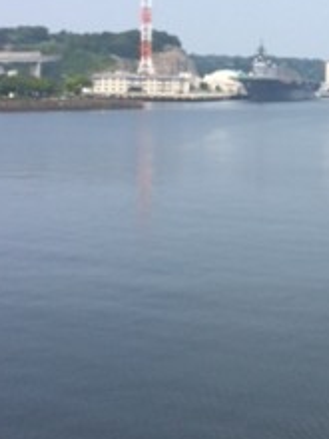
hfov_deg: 17.6
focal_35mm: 82
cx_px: 313
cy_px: 156
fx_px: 1039
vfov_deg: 23.8
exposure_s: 1/2564
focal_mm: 4.12
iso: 40
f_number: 2.2
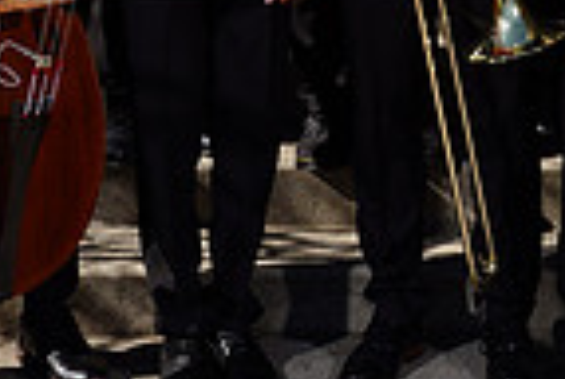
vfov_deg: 8.1
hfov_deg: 11.8
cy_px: -207
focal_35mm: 166
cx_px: 842
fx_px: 2611
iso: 100
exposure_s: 1/250
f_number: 10
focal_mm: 41
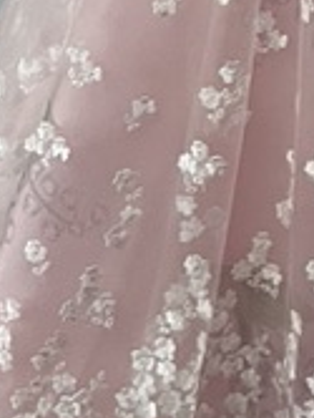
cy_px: -597
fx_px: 1930
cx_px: 489
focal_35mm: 160
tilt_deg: -25.2
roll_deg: -1.4
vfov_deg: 10.5
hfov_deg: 9.0
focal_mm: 4.2
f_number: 1.6
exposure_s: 1/60
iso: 200
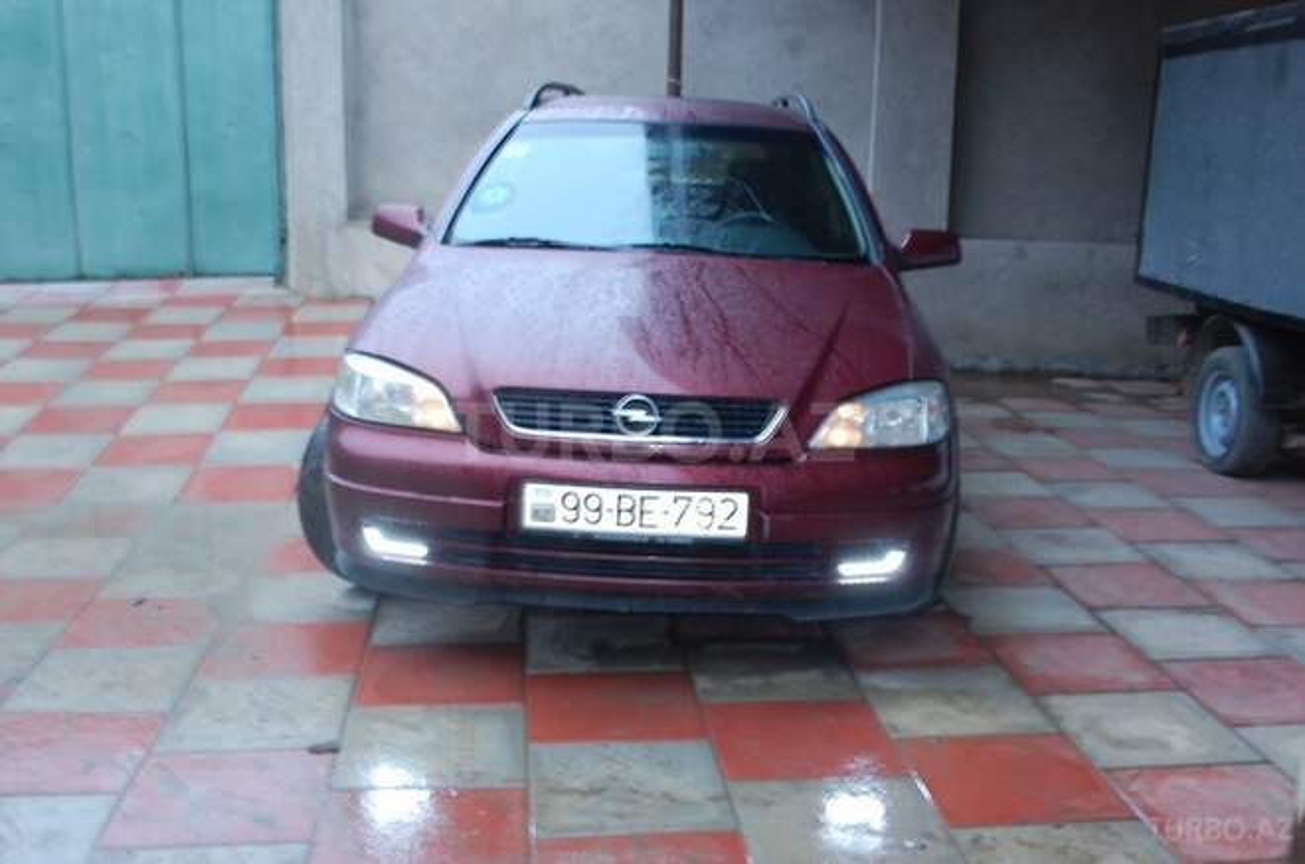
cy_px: 432
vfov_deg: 36.7
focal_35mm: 36
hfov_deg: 53.2
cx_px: 652
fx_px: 1302
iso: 400
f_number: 7.1
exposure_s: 1/2.5
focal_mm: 24
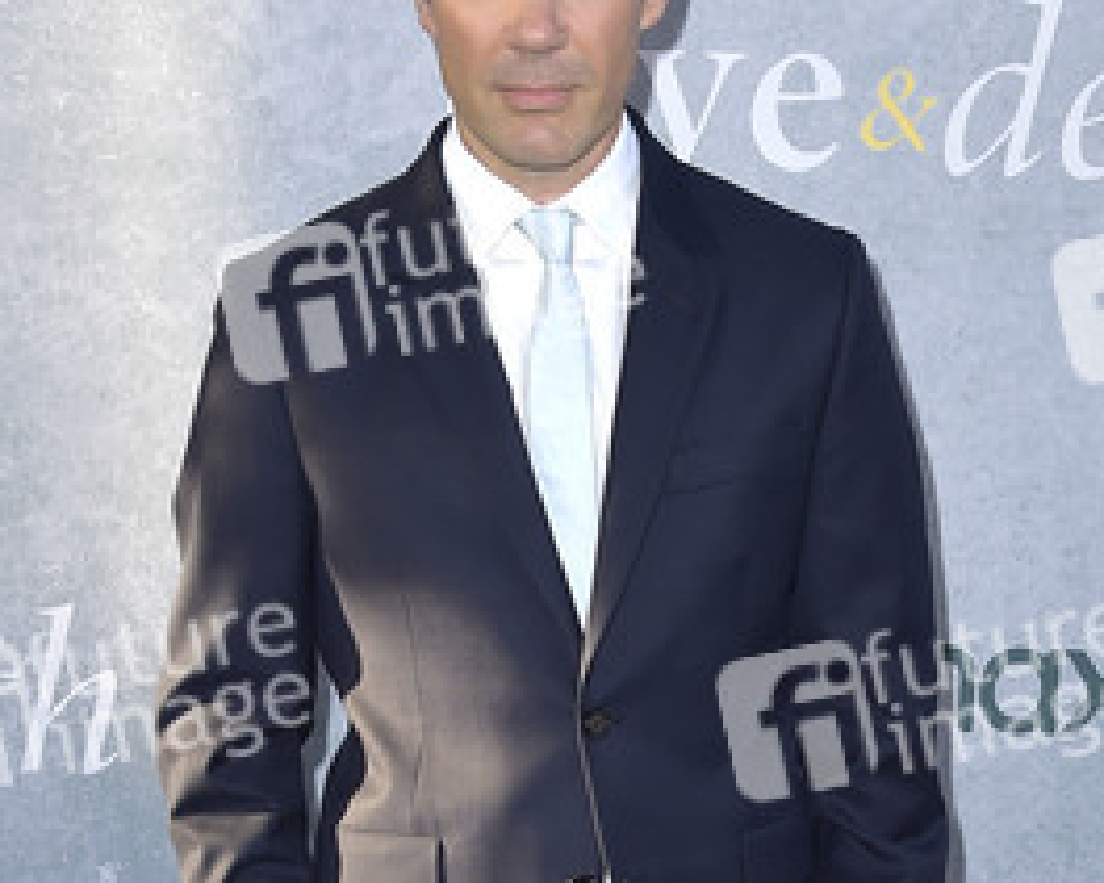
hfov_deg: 33.0
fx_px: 1862
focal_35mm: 57
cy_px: 494
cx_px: 554
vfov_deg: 26.6
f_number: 6.3
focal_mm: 40
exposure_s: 1/250
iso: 320
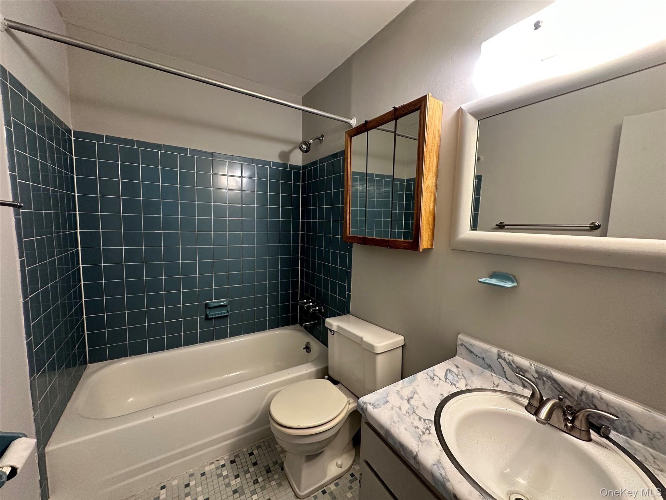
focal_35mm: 14
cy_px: 250
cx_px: 333
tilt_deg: -5.2
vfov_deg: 85.7
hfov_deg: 102.1
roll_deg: -2.3
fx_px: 269
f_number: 2.2
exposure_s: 1/60
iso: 250
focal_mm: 2.22
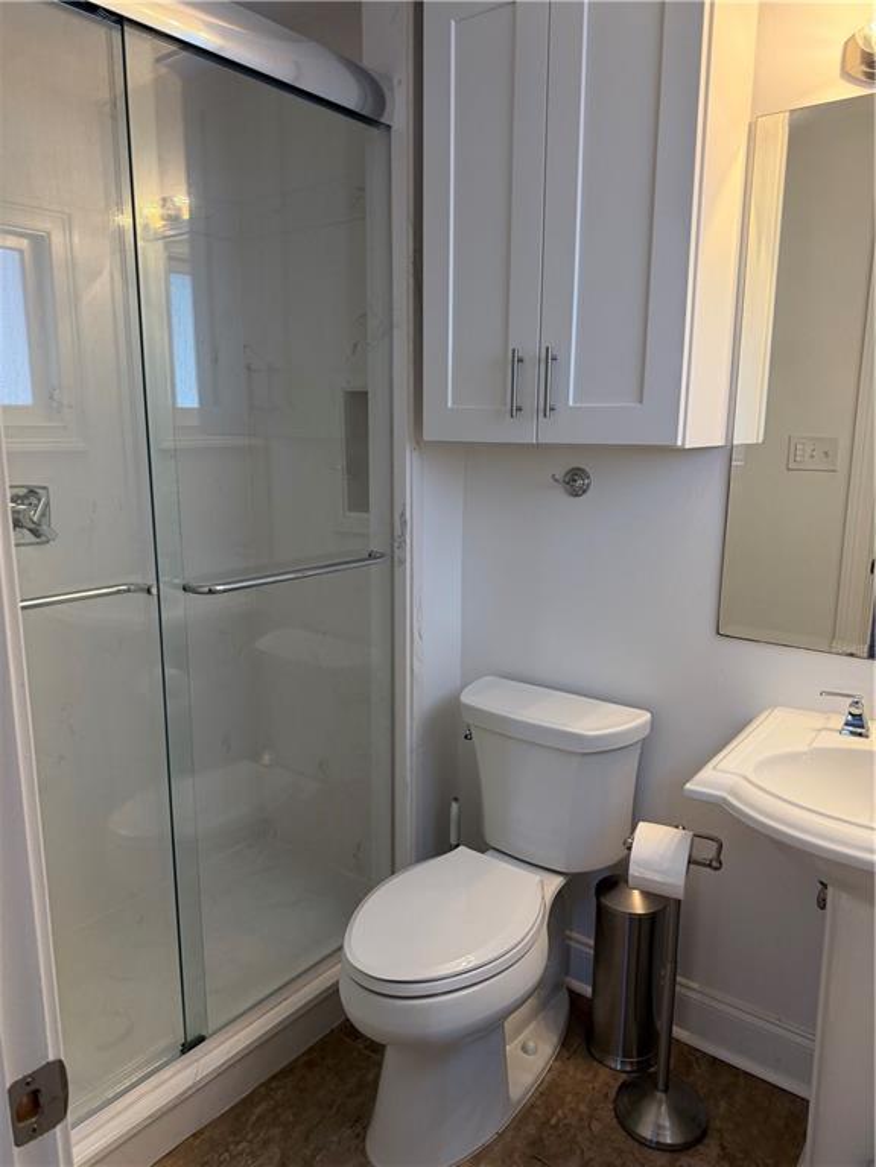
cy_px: 584
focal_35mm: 24
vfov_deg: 71.6
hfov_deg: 56.8
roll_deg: -2.2
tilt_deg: -11.5
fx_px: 810
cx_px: 438
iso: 160
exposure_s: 1/177
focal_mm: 6.76
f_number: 1.78
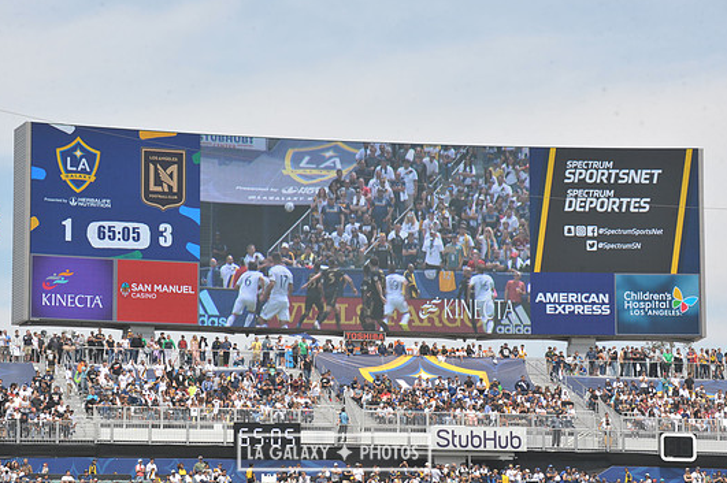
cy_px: 246
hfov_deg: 14.5
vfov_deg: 9.6
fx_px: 2865
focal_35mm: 142
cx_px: 334
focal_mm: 130
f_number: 11
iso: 320
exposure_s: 1/500
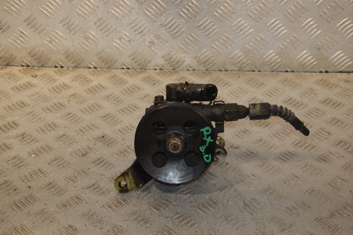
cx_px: 176
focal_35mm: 68
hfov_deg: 29.9
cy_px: 118
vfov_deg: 20.1
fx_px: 662
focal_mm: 45
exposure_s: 1/200
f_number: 7.1
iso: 800
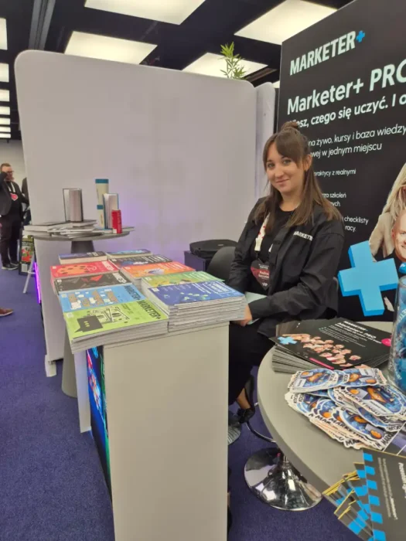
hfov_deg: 58.9
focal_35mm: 23
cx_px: 203
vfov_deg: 73.9
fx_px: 360
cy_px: 270
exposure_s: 1/100
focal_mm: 5.4
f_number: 1.8
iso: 32
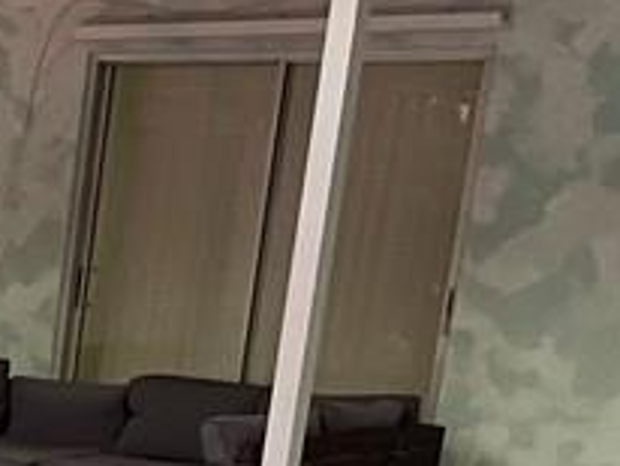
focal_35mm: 129
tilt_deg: -19.1
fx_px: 2313
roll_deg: -2.0
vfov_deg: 10.4
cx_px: -527
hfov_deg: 13.5
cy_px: 1004
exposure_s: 1/31
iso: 640
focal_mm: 4.2
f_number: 1.6
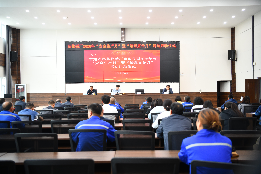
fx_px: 261
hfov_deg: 53.1
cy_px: 87
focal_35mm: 36
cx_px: 130
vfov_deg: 36.9
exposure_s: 1/40
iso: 450
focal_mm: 36
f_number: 2.8
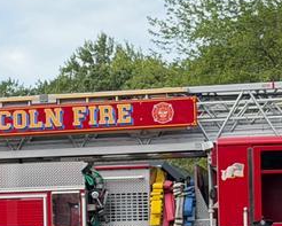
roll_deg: +1.5
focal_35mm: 195
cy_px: 185
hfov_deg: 9.6
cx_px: -140
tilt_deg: +0.3
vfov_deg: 7.9
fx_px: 1628
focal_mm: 6.76
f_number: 1.78
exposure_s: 1/1642
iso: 80
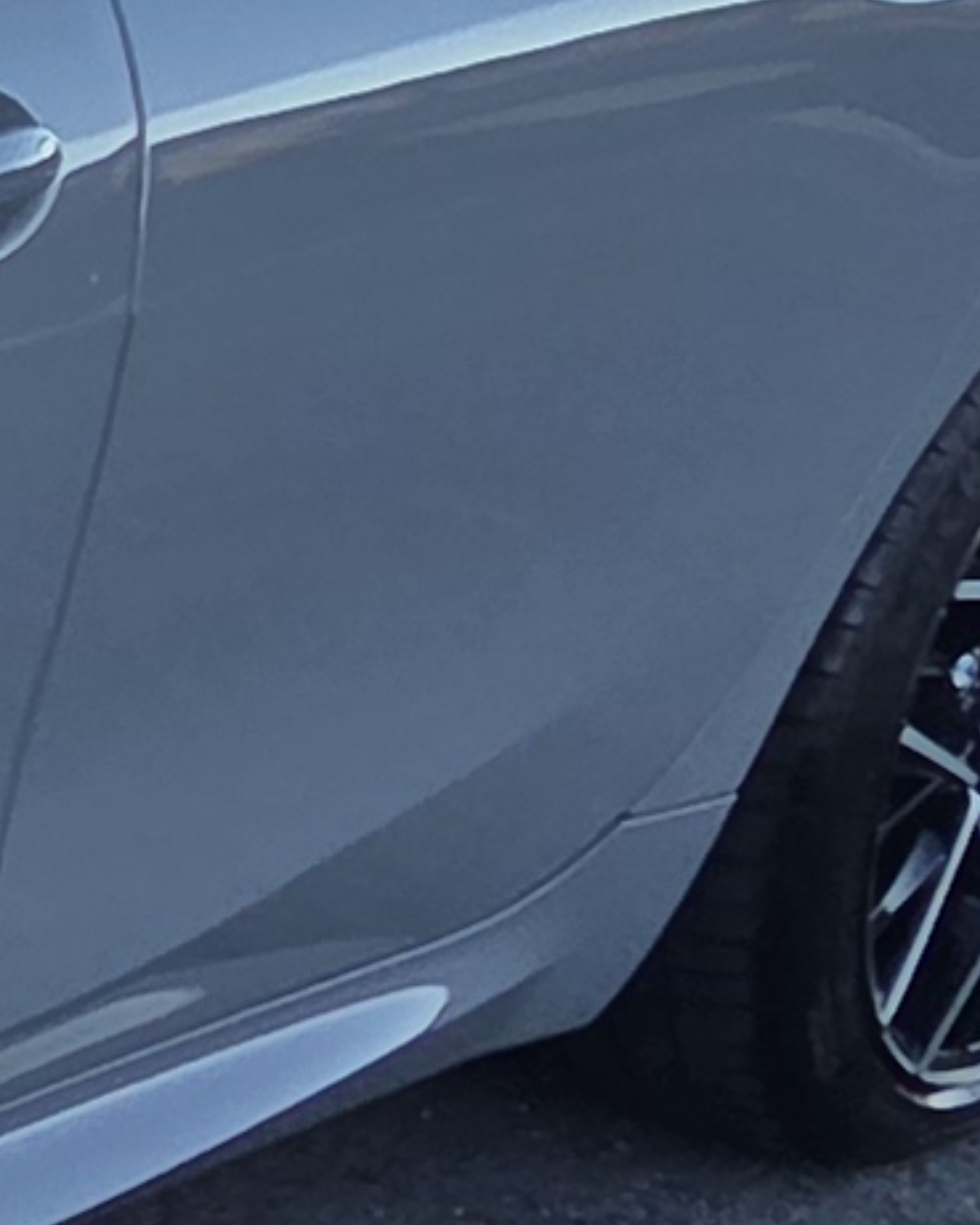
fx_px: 3987
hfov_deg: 10.1
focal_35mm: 110
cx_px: -2013
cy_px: 393
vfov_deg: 17.4
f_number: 2.2
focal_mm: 2.2
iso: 50
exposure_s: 1/376
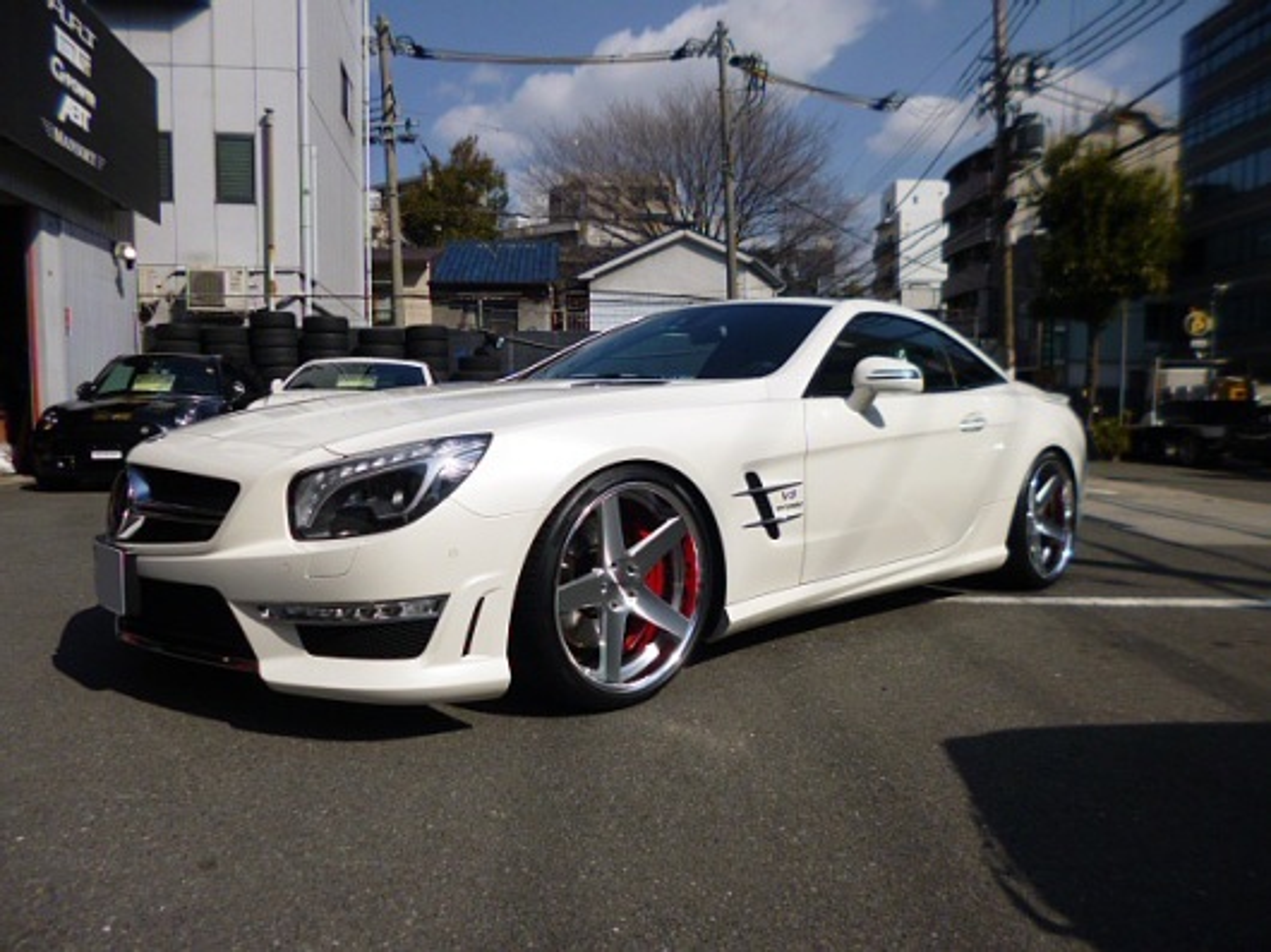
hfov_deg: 71.6
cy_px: 476
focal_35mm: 24
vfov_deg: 56.8
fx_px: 881
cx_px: 636
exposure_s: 1/250
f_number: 9
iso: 100
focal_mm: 4.3
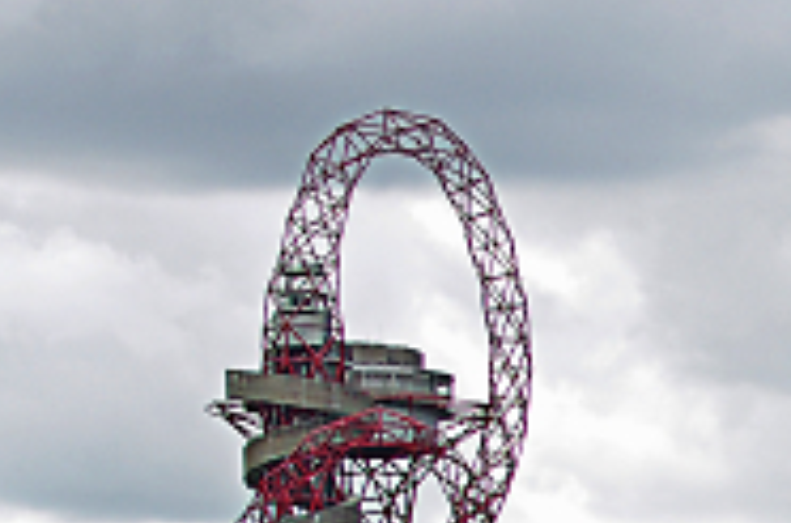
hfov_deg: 7.7
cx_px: 1888
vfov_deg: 5.3
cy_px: 1157
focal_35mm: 250
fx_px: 5472
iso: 100
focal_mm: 31
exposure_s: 1/400
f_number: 4.5
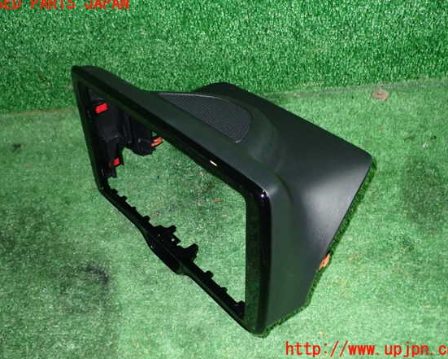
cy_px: 177
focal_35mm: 34
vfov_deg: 43.4
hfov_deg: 52.8
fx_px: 451
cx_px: 225
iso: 640
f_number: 7.1
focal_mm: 5.79
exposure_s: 1/30
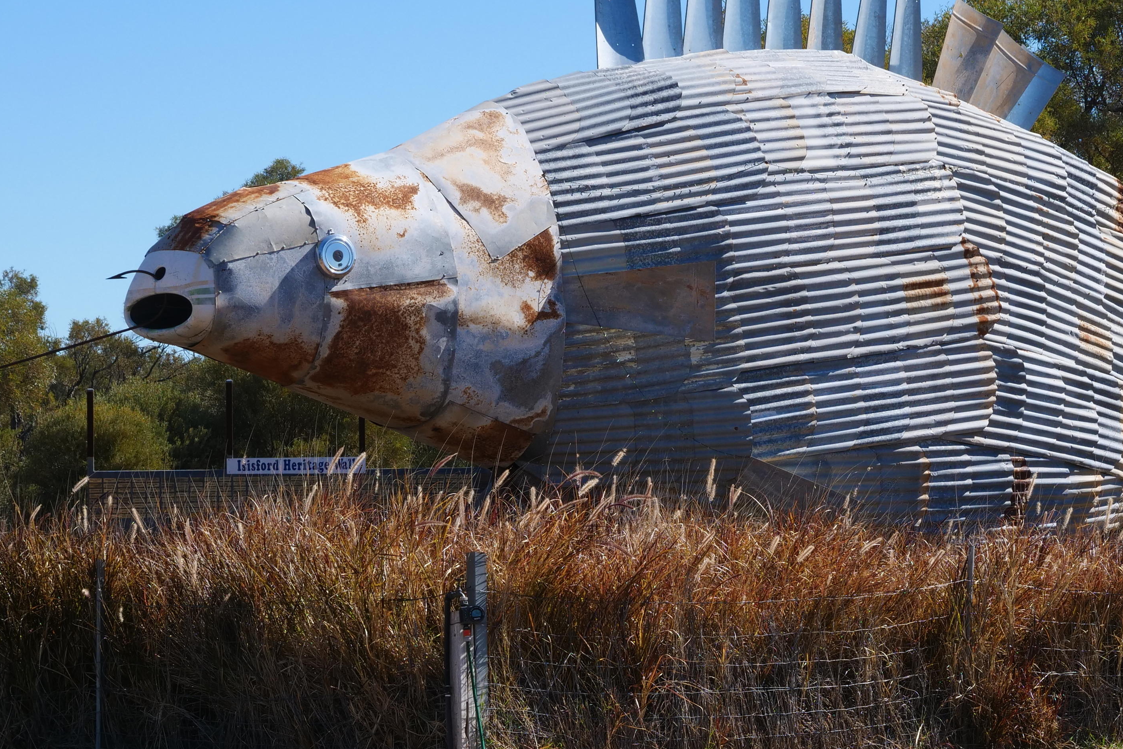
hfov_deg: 15.8
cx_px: 786
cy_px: 459
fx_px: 4024
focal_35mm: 129
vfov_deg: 10.6
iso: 200
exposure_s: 1/800
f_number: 6.3
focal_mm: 35
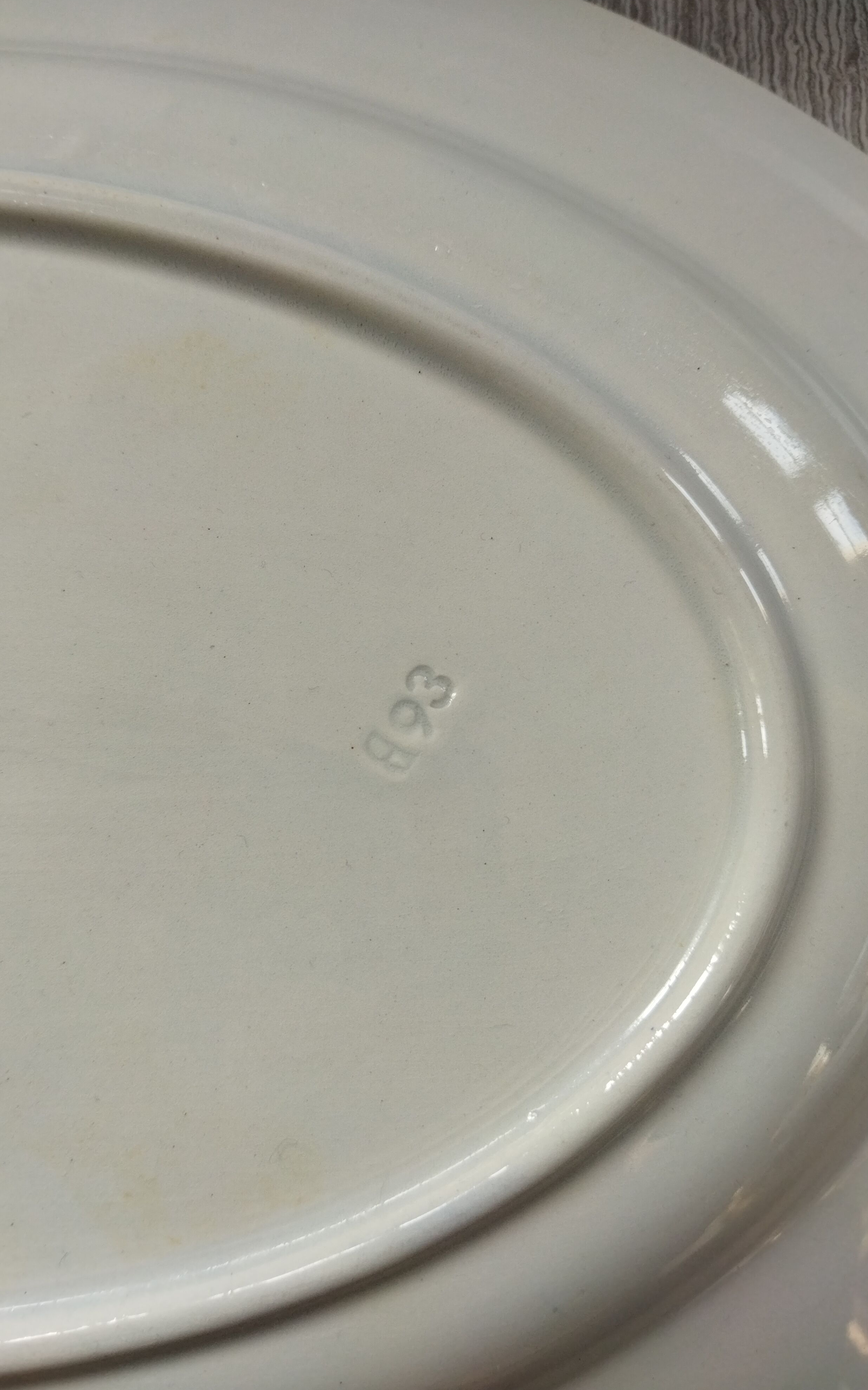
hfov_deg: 43.1
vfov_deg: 64.6
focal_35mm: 29
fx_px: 1098
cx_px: 392
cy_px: 688
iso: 99
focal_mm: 4.71
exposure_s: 1/114
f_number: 1.79
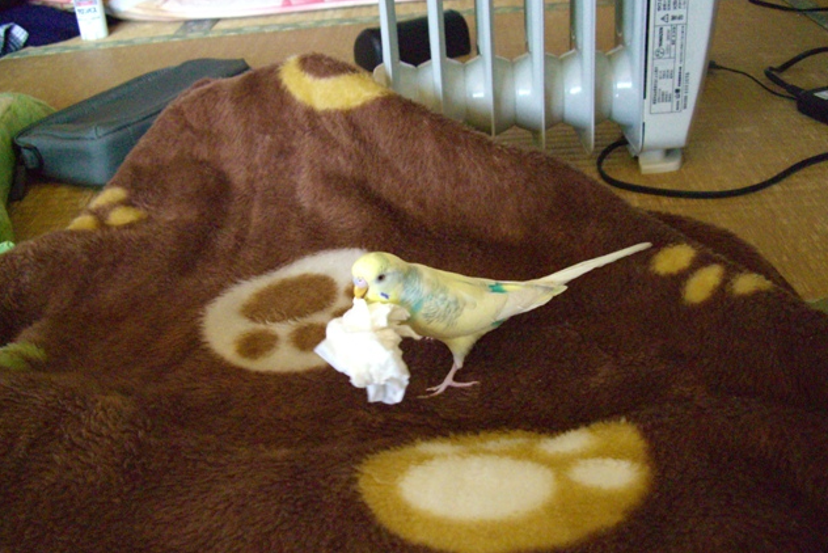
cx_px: 411
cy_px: 291
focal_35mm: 40
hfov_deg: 48.4
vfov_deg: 33.4
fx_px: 920
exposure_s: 1/125
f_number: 2.8
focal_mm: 7.9
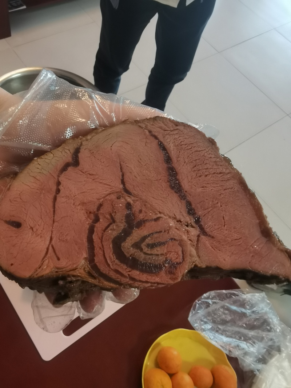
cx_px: 146
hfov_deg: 51.3
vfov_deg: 65.3
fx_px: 303
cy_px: 194
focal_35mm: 27
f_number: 2.2
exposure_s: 1/33.3
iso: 250
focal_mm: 2.26
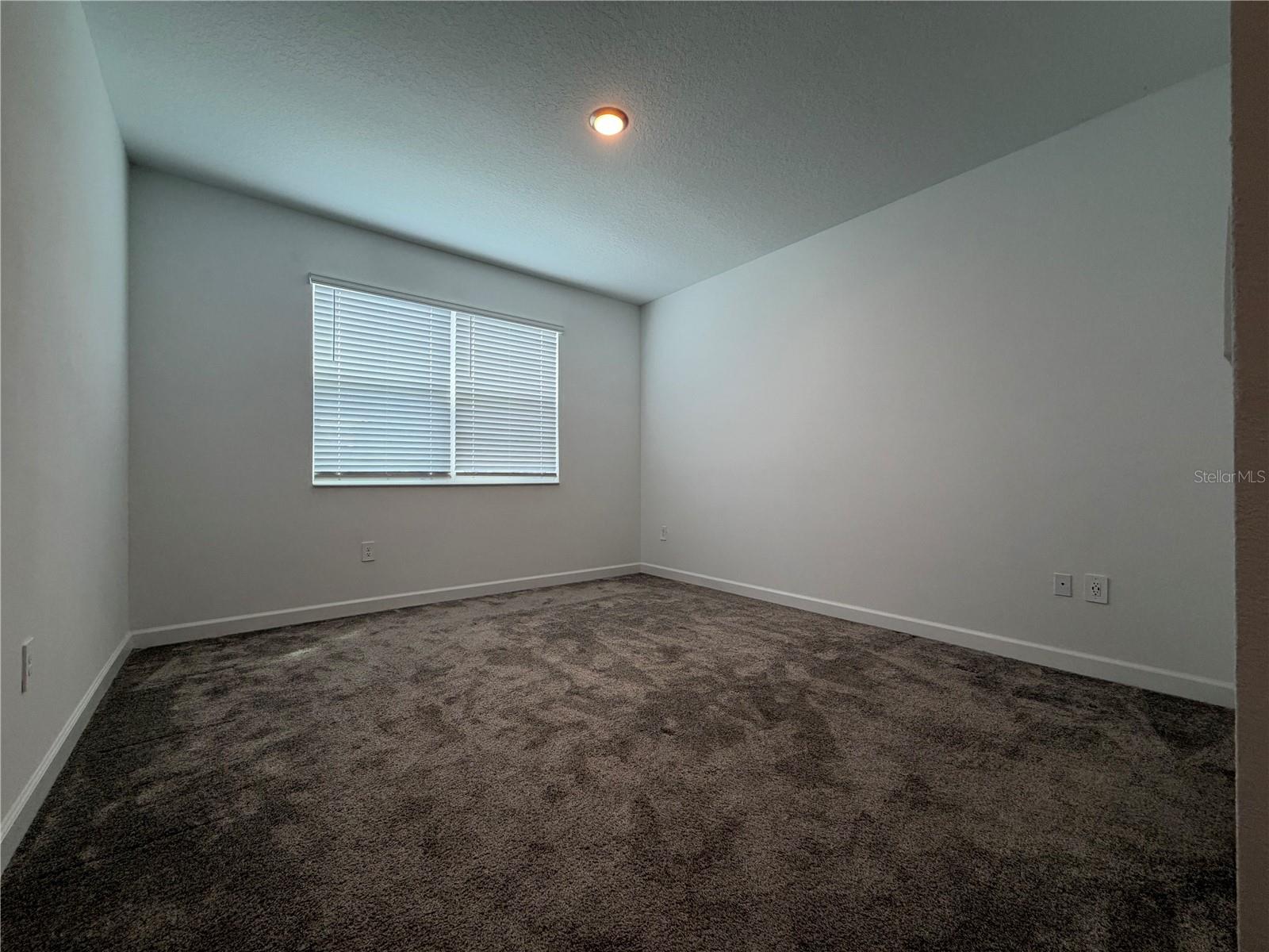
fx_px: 513
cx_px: 634
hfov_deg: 102.1
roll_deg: +0.2
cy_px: 476
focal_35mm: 14
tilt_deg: +0.8
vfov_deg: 85.7
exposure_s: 1/120
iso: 200
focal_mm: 2.22
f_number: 2.2
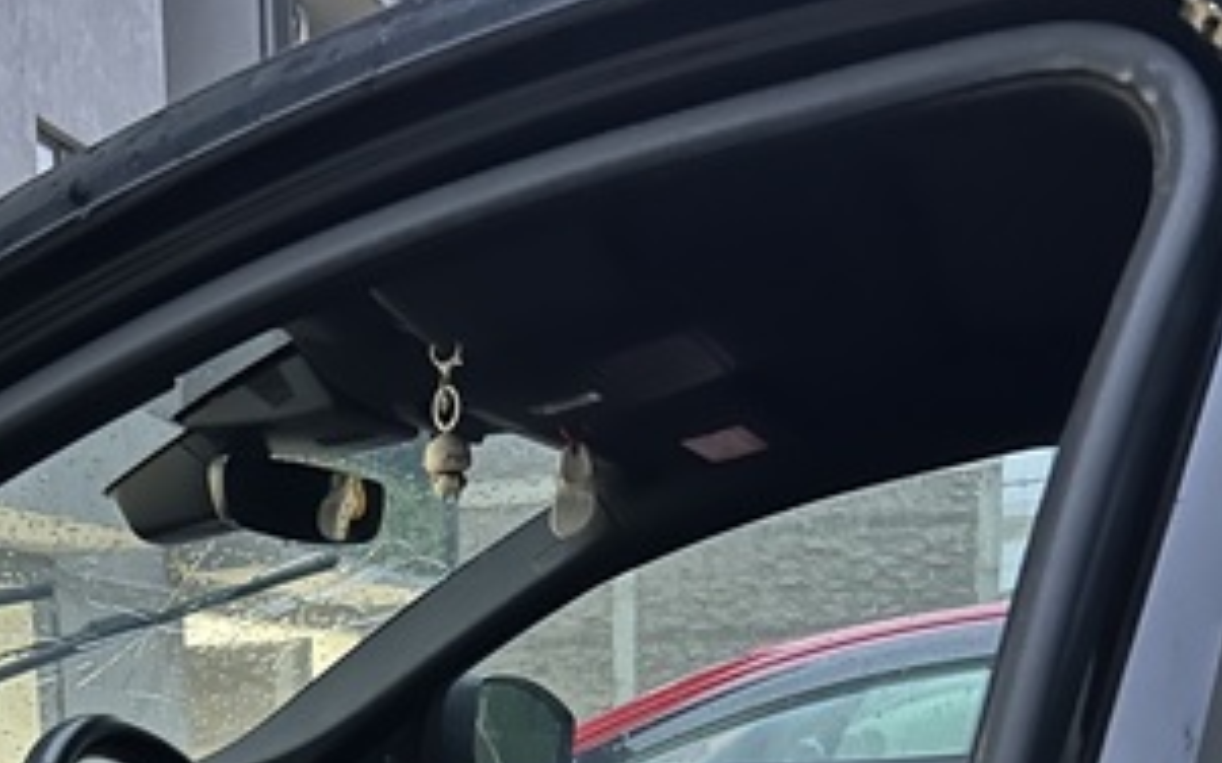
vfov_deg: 20.8
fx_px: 1831
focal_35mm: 55
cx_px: 317
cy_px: 1063
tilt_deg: -11.2
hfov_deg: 36.1
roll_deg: +1.9
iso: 1000
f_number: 1.5
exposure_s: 1/20
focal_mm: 5.7
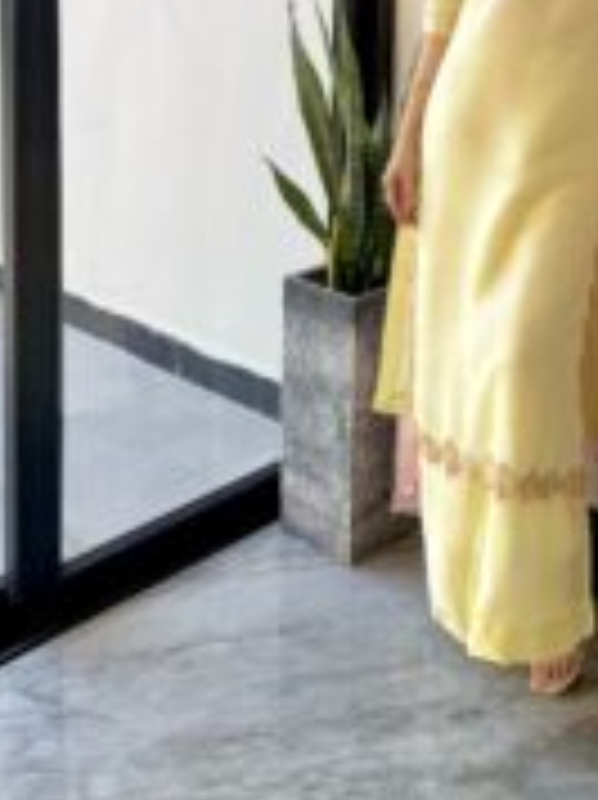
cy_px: -76
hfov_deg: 26.0
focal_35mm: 54
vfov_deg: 31.6
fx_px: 1247
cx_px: 558
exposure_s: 1/428
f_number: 1.78
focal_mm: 6.76
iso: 80
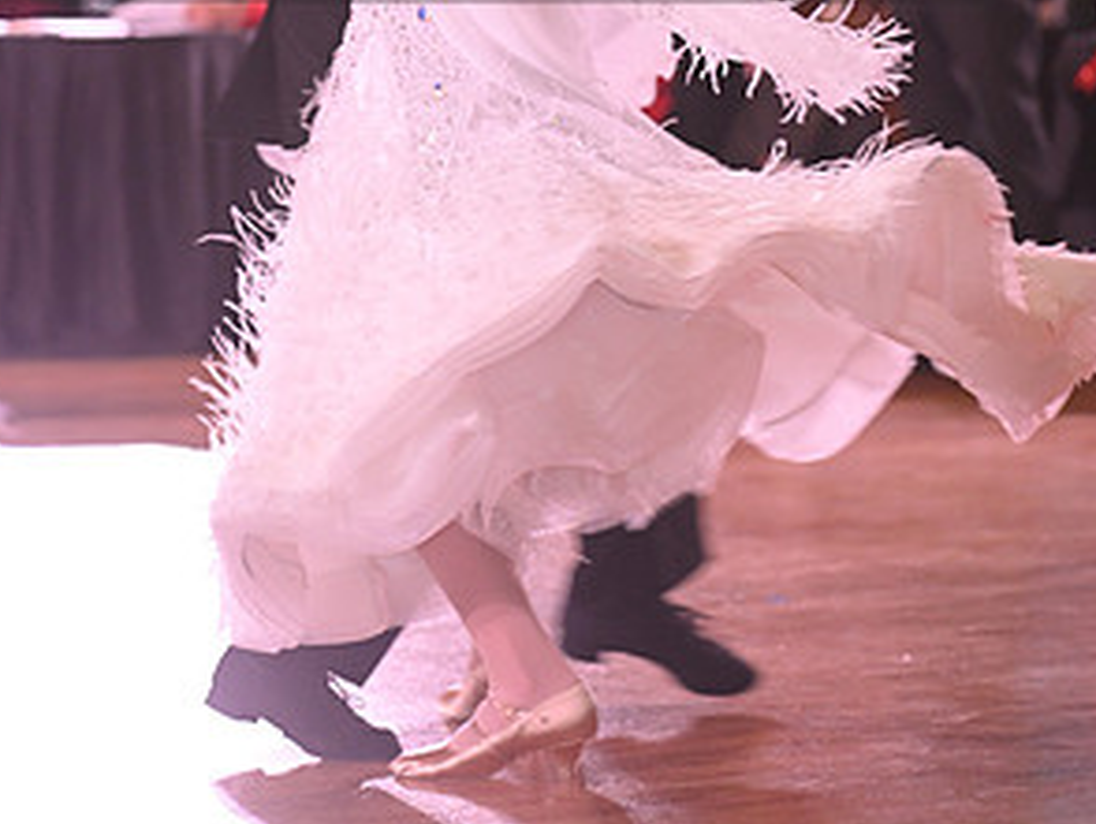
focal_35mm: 256
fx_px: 8112
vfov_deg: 5.8
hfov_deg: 7.7
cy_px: -119
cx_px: 483
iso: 2000
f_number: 4.5
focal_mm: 135
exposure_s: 1/200
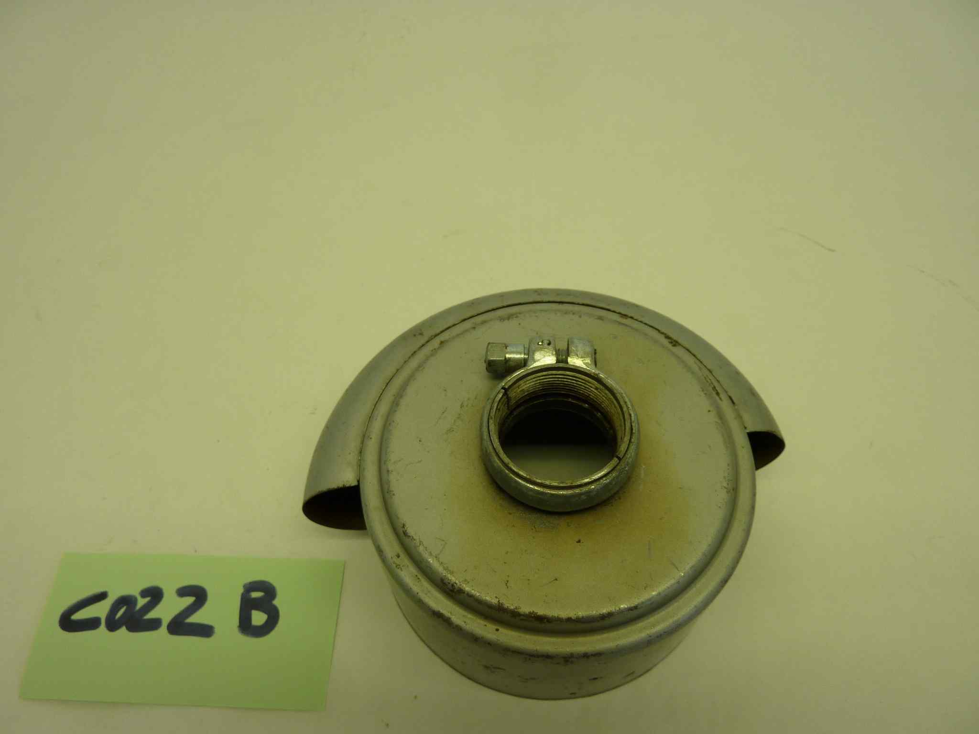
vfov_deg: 54.9
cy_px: 367
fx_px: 707
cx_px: 490
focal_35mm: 25
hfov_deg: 69.4
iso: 80
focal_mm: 4.1
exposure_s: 1/60
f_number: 3.3
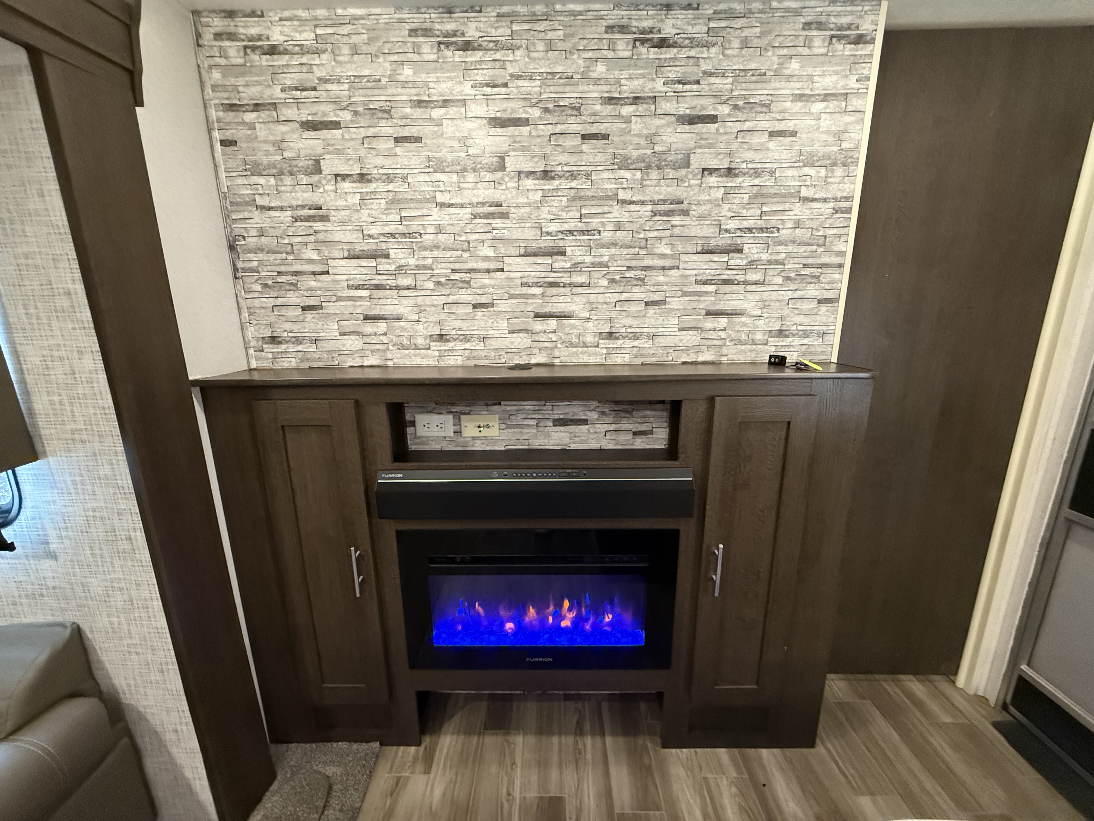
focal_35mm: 14
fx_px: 442
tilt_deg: -11.8
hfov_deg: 102.1
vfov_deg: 85.7
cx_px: 547
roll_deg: +1.3
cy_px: 410
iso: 800
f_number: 2.2
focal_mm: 2.22
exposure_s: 1/60
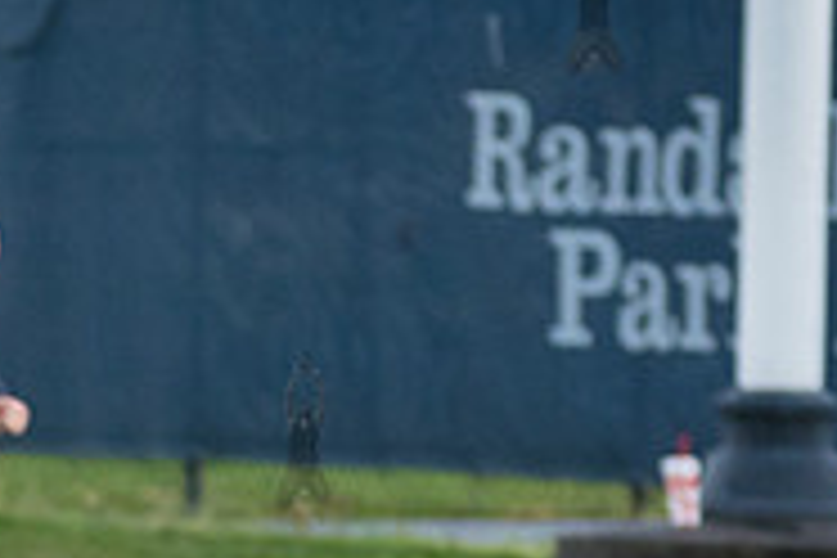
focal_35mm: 655
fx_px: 15228
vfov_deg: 2.1
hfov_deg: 3.1
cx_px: -392
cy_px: 613
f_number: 4
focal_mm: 145
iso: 2000
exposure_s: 1/500
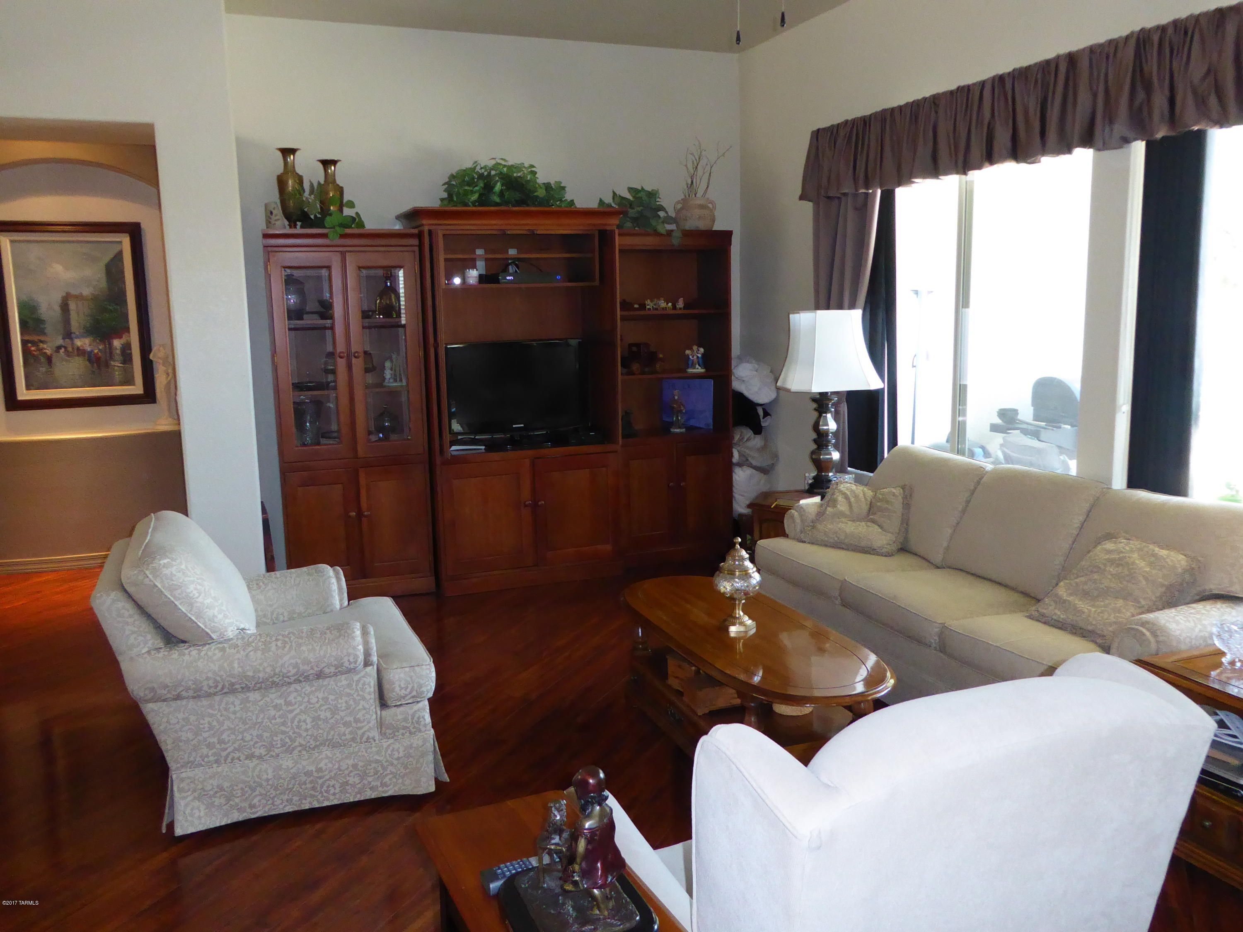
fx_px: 1041
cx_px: 622
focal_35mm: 29
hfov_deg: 61.7
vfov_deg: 48.2
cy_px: 466
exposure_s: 1/60
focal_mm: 5
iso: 800
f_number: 3.5
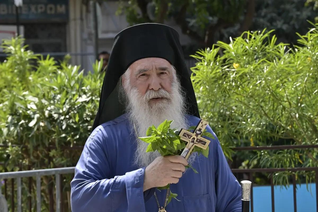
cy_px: 106
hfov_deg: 11.9
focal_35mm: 172
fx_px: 1519
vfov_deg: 8.0
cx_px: 159
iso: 320
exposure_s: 1/640
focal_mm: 115
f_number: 8
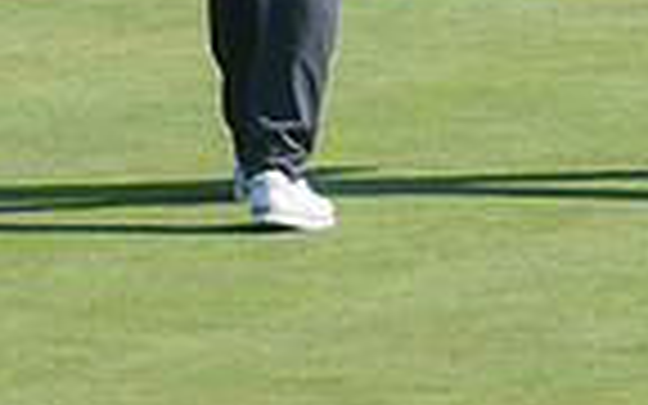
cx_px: 351
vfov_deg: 0.7
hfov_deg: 1.1
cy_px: -416
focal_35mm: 1849
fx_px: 32654
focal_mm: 300
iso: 400
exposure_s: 1/2000
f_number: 4.5
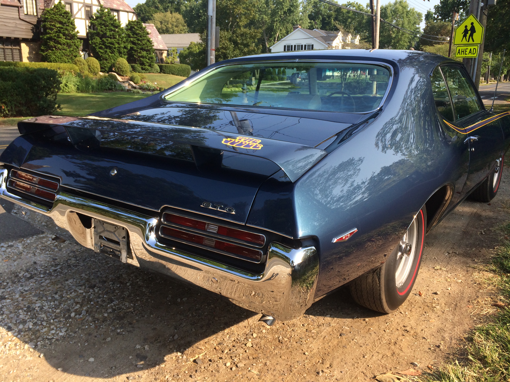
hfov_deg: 60.0
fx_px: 442
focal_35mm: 30
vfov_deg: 46.8
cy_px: 191
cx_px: 255
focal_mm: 4.12
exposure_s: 1/733
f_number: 2.2
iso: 32
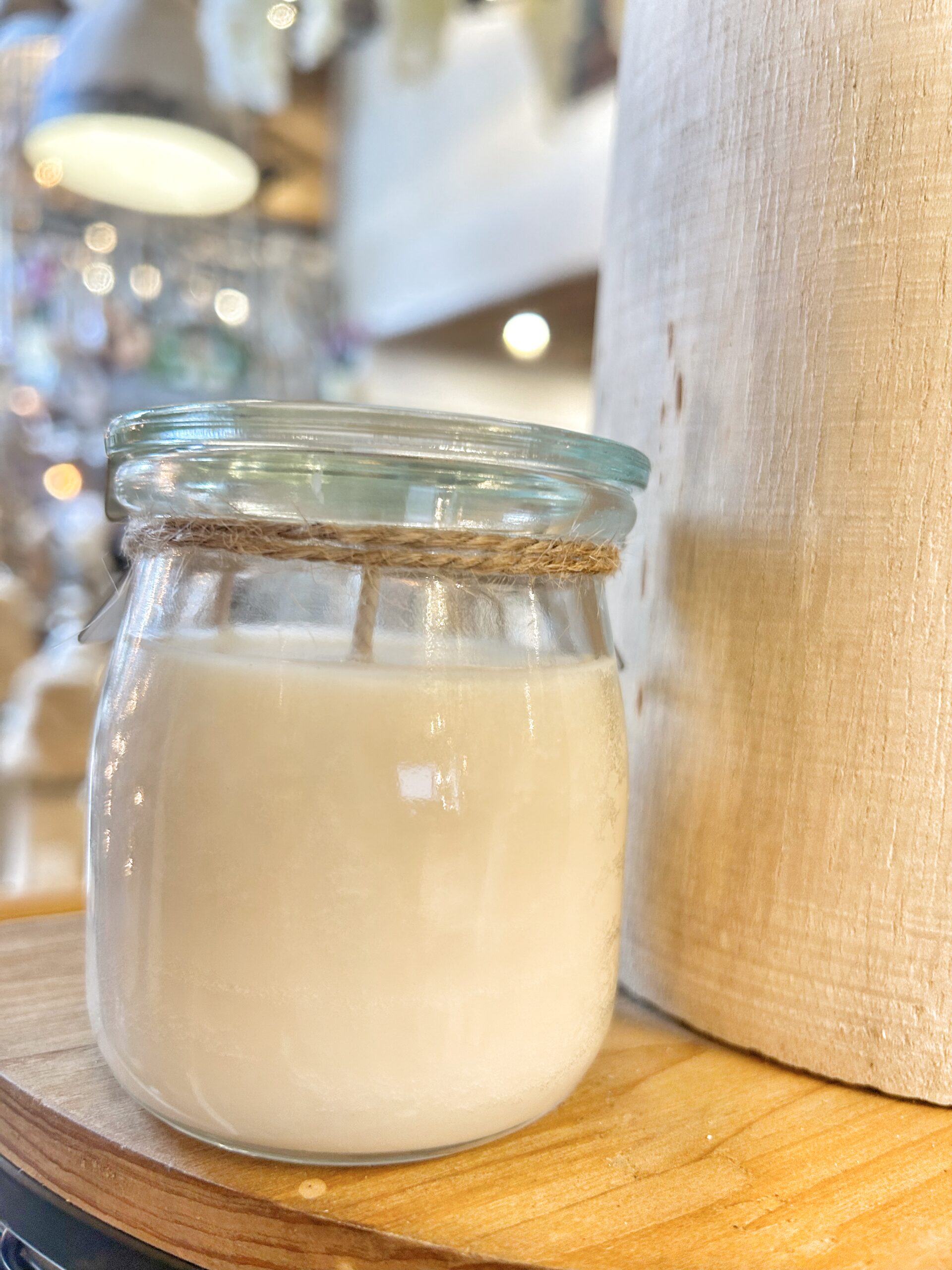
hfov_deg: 53.1
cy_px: 635
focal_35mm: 26
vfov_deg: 67.3
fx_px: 953
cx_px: 476
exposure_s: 1/50
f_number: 1.5
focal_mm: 5.7
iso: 125
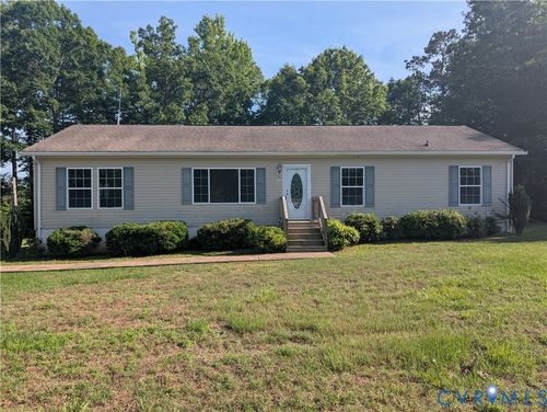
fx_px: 380
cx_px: 274
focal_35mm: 24
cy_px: 206
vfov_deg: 56.9
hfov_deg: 71.5
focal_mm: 6.9
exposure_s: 1/686
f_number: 1.68
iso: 19
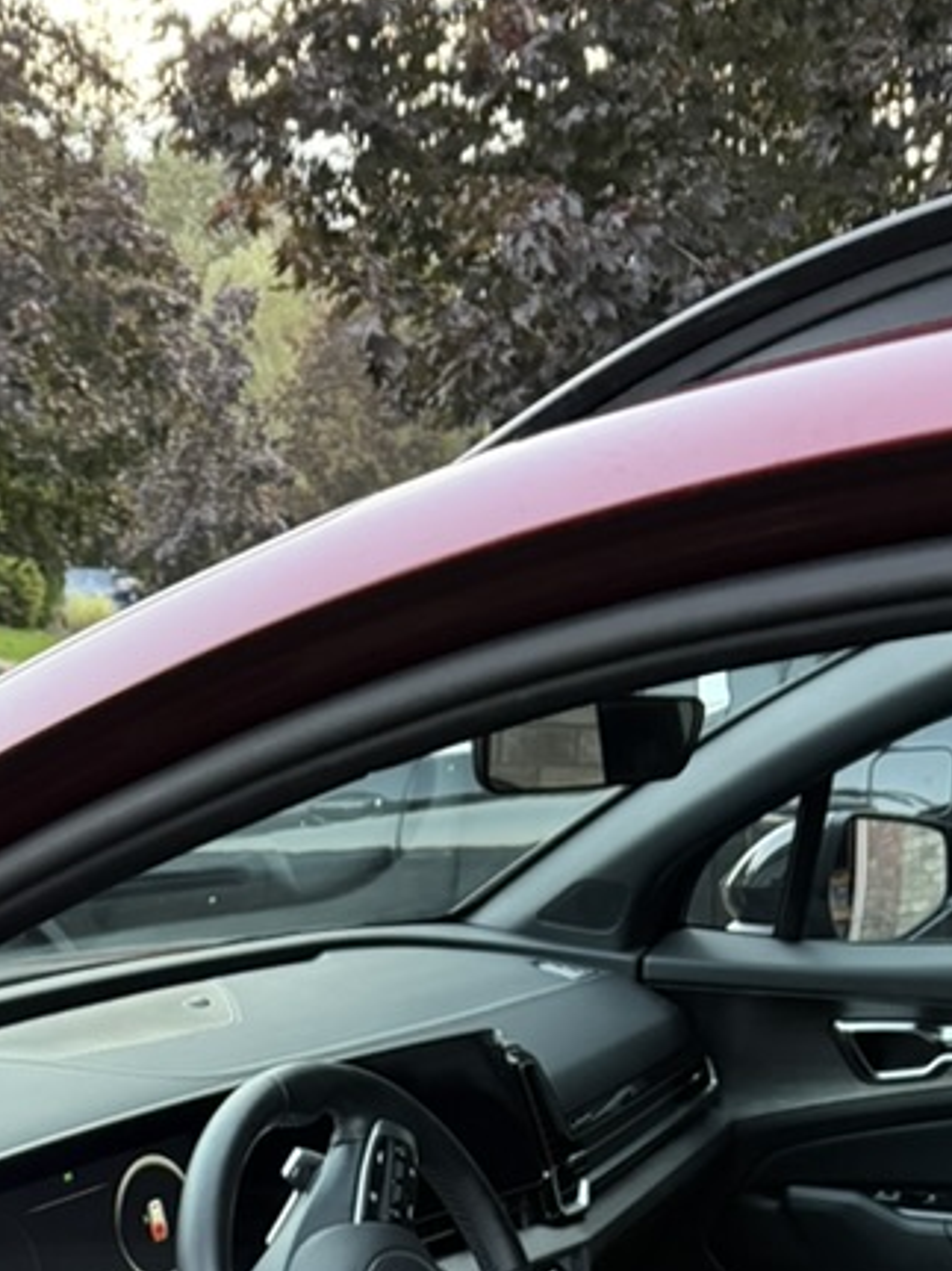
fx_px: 2091
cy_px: 1430
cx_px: 348
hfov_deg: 25.6
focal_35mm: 57
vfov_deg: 30.0
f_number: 1.78
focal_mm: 6.76
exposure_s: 1/40
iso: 1000
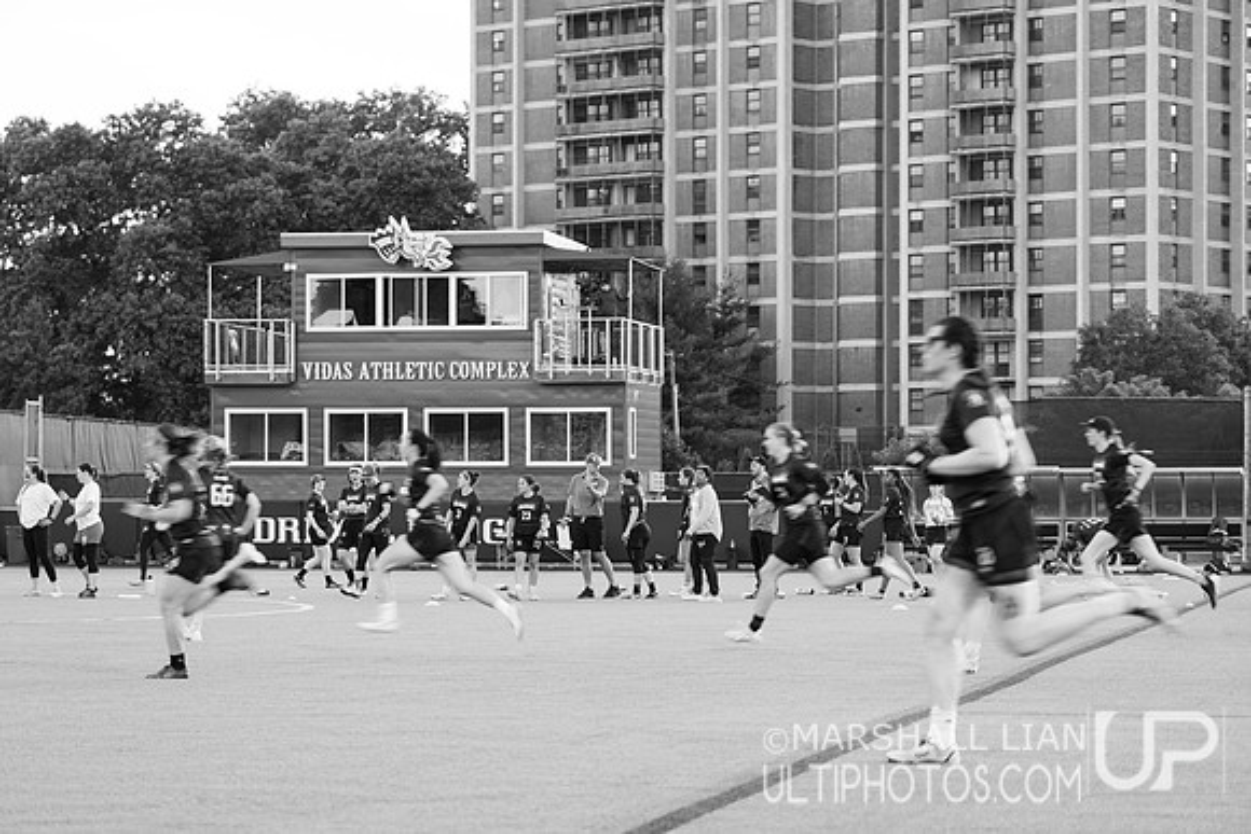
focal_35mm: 95
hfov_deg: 21.5
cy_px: 405
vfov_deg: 14.5
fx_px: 3290
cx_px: 607
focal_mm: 61
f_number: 2.8
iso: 200
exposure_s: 1/125
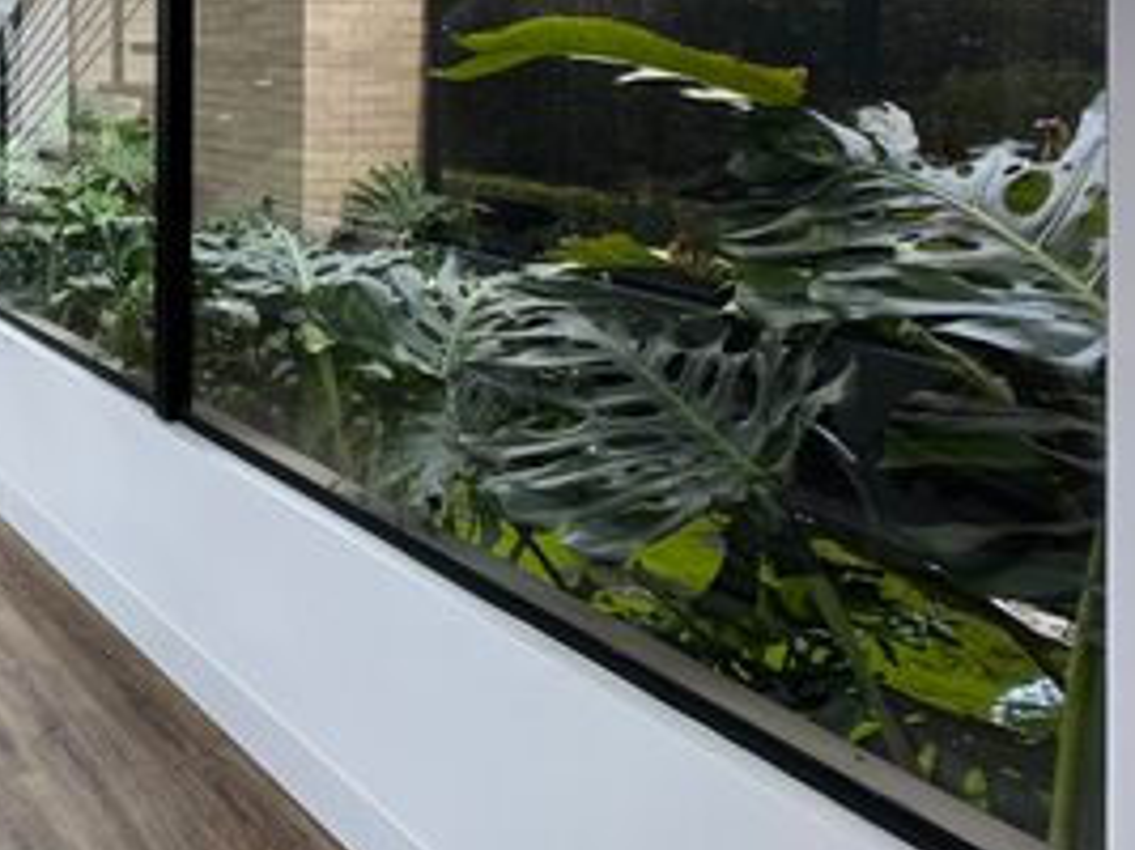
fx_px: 1147
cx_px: -147
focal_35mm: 35
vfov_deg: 36.9
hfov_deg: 40.9
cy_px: 21
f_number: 2.2
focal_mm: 2.22
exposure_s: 1/178
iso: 40
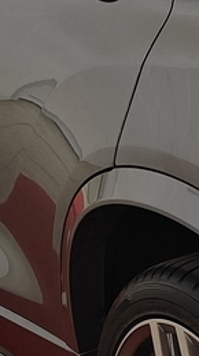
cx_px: 526
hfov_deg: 6.3
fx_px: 1713
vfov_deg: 11.8
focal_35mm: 182
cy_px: 155
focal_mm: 5.59
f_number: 1.8
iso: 64
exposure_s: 1/51
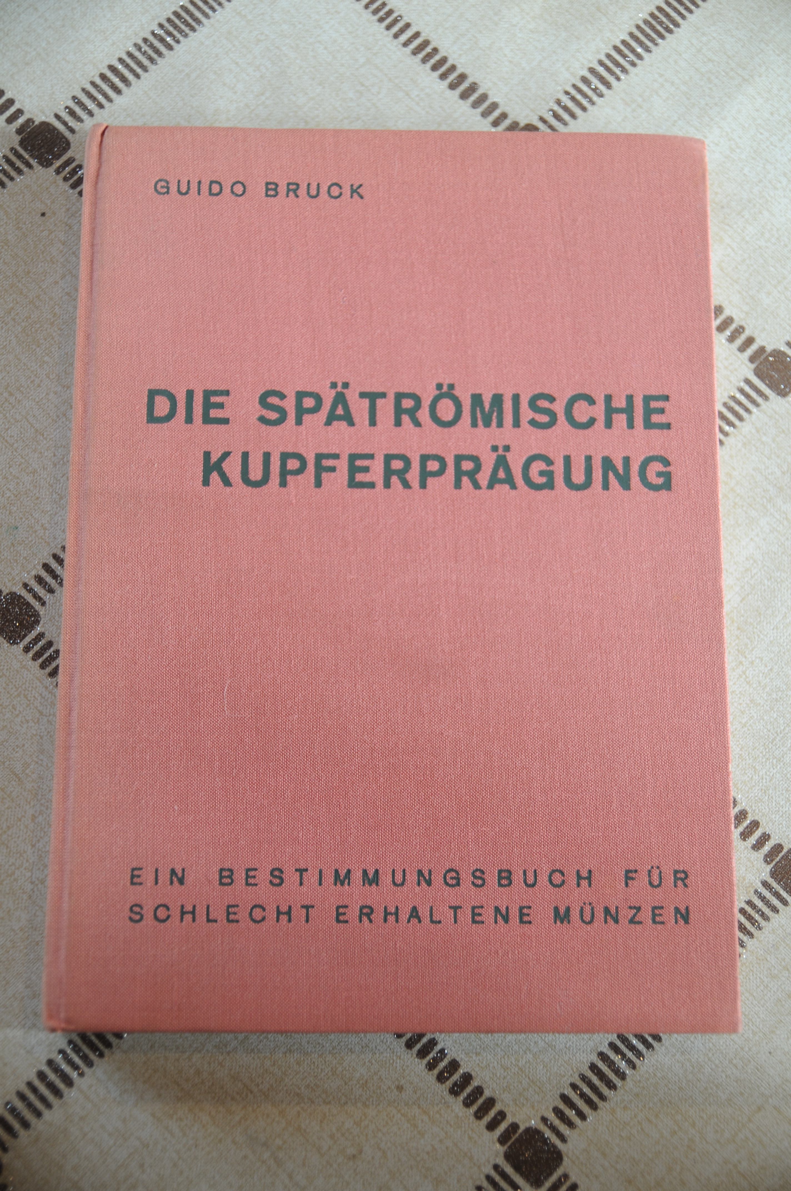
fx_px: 1735
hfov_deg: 25.7
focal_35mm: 52
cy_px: 596
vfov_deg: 37.9
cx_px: 396
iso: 200
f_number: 3.2
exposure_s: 1/40
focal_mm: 35
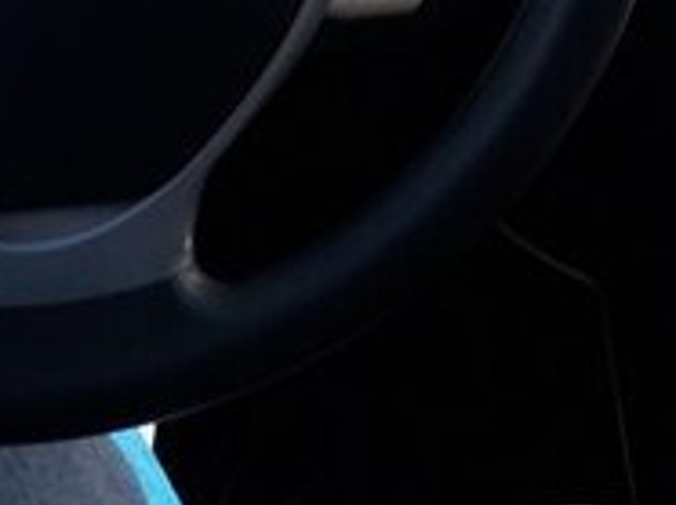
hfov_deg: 19.2
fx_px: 1872
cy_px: -274
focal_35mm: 96
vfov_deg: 14.3
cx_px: 825
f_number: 1.9
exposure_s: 1/215
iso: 40
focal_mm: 3.6
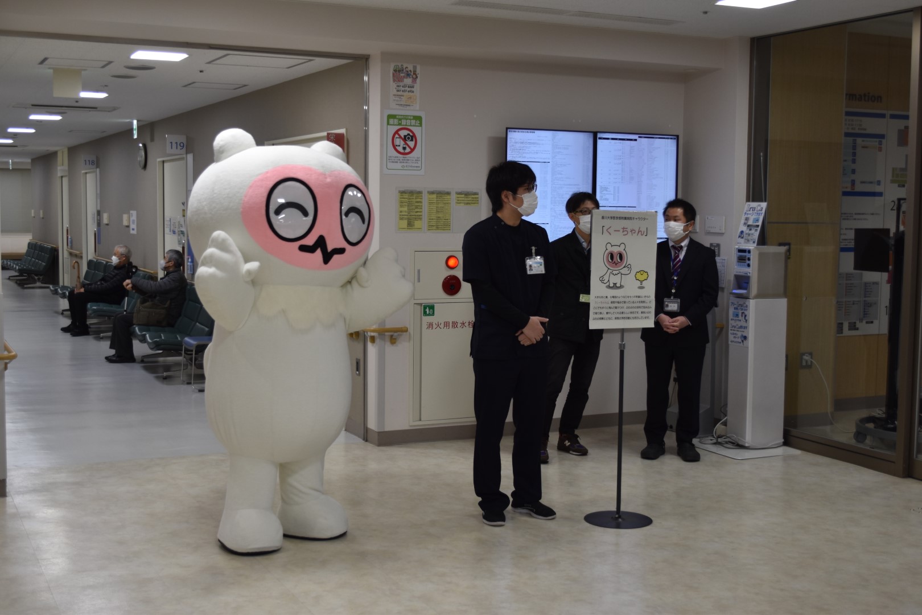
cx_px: 461
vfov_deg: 29.9
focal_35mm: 45
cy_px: 308
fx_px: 1152
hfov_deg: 43.6
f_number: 4.5
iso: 400
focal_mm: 30
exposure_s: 1/80
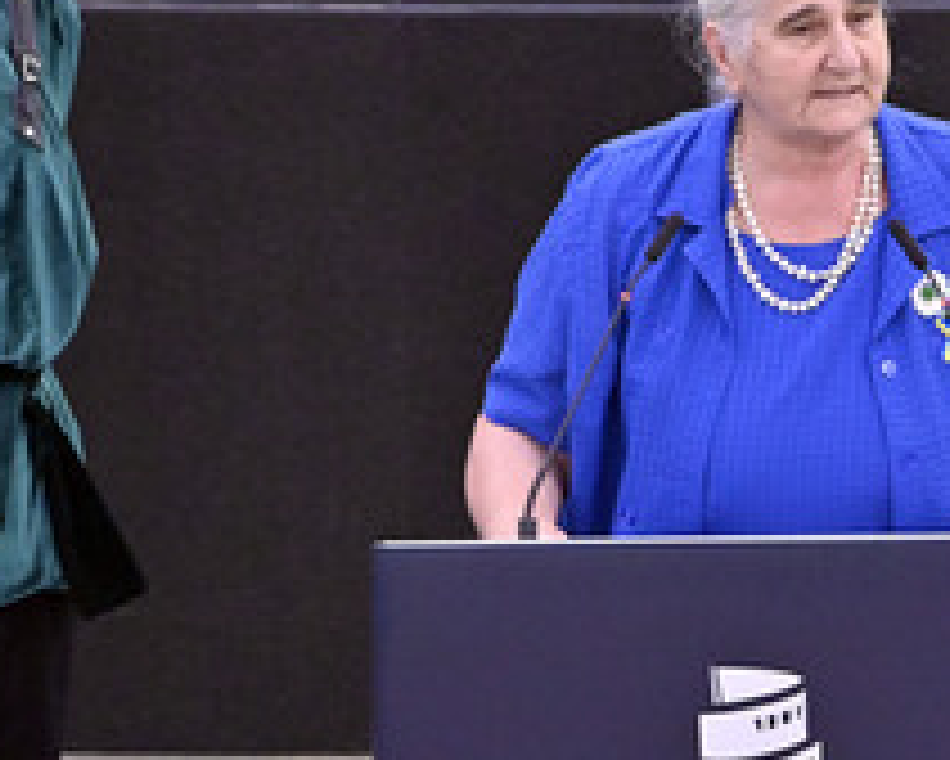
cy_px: 283
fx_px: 25345
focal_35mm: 901
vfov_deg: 1.7
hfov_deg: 2.1
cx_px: 552
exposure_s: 1/500
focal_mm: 450
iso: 6400
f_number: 6
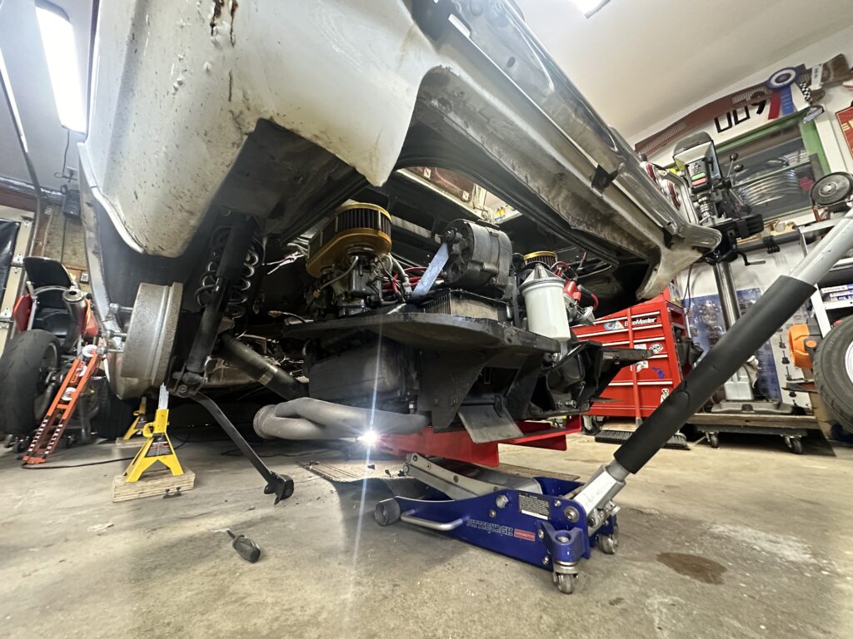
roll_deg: +1.8
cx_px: 426
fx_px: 345
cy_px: 320
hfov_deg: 102.1
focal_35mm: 14
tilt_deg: +11.0
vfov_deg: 85.7
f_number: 2.2
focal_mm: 2.22
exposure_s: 1/60
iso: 800
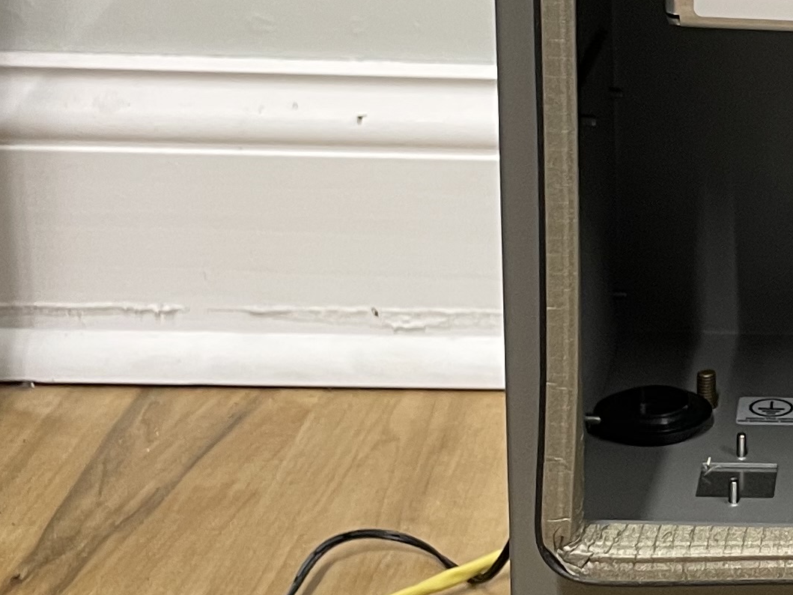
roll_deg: -2.8
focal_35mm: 99
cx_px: 1113
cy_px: 237
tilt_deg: -19.5
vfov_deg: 14.9
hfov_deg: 18.1
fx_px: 2268
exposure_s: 1/60
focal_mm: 4.2
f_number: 1.6
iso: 125
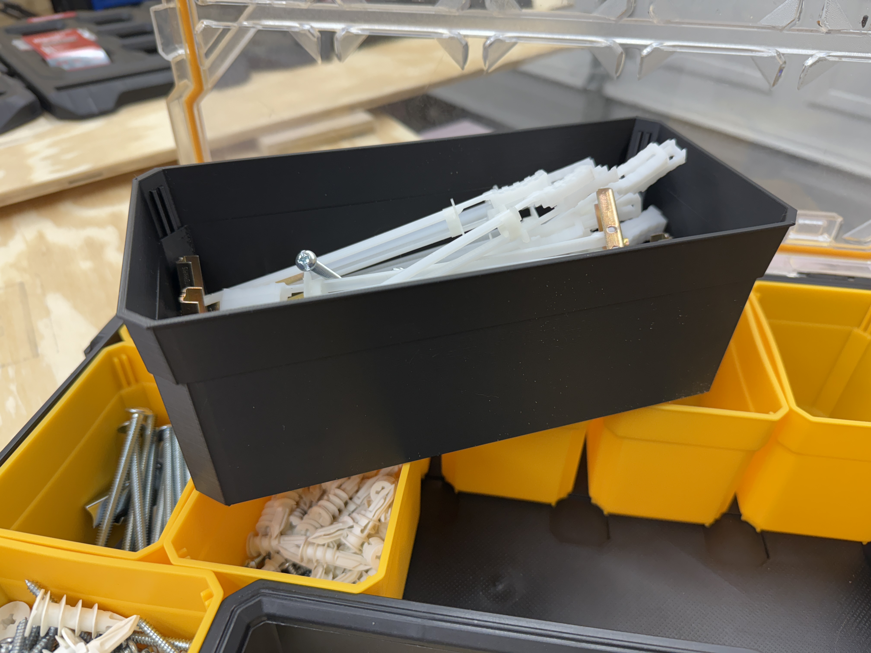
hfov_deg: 71.6
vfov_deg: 56.8
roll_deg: -0.4
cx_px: 436
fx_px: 604
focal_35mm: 24
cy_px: 326
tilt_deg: -38.1
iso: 160
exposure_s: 1/120
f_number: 1.78
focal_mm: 6.76
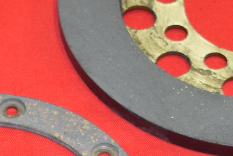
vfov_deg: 4.8
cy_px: 321
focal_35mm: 281
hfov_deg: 7.3
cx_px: -29
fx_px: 1819
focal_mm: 31
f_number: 5
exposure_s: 1/100
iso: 800
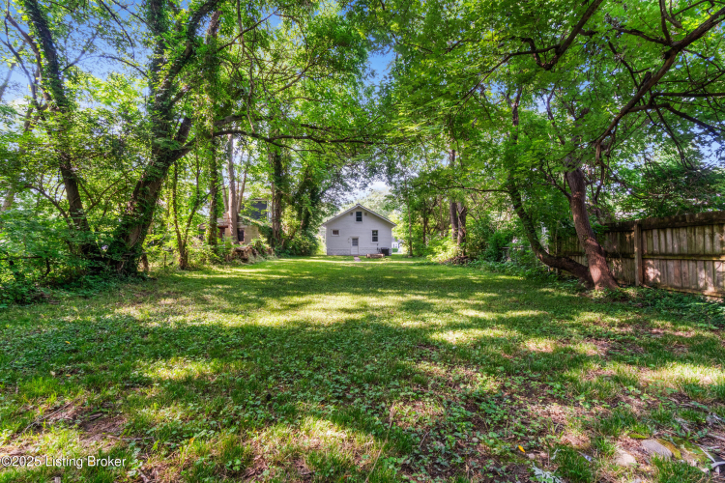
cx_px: 362
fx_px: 302
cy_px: 242
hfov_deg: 100.4
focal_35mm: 15
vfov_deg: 77.3
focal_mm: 10
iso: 400
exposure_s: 1/25
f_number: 10
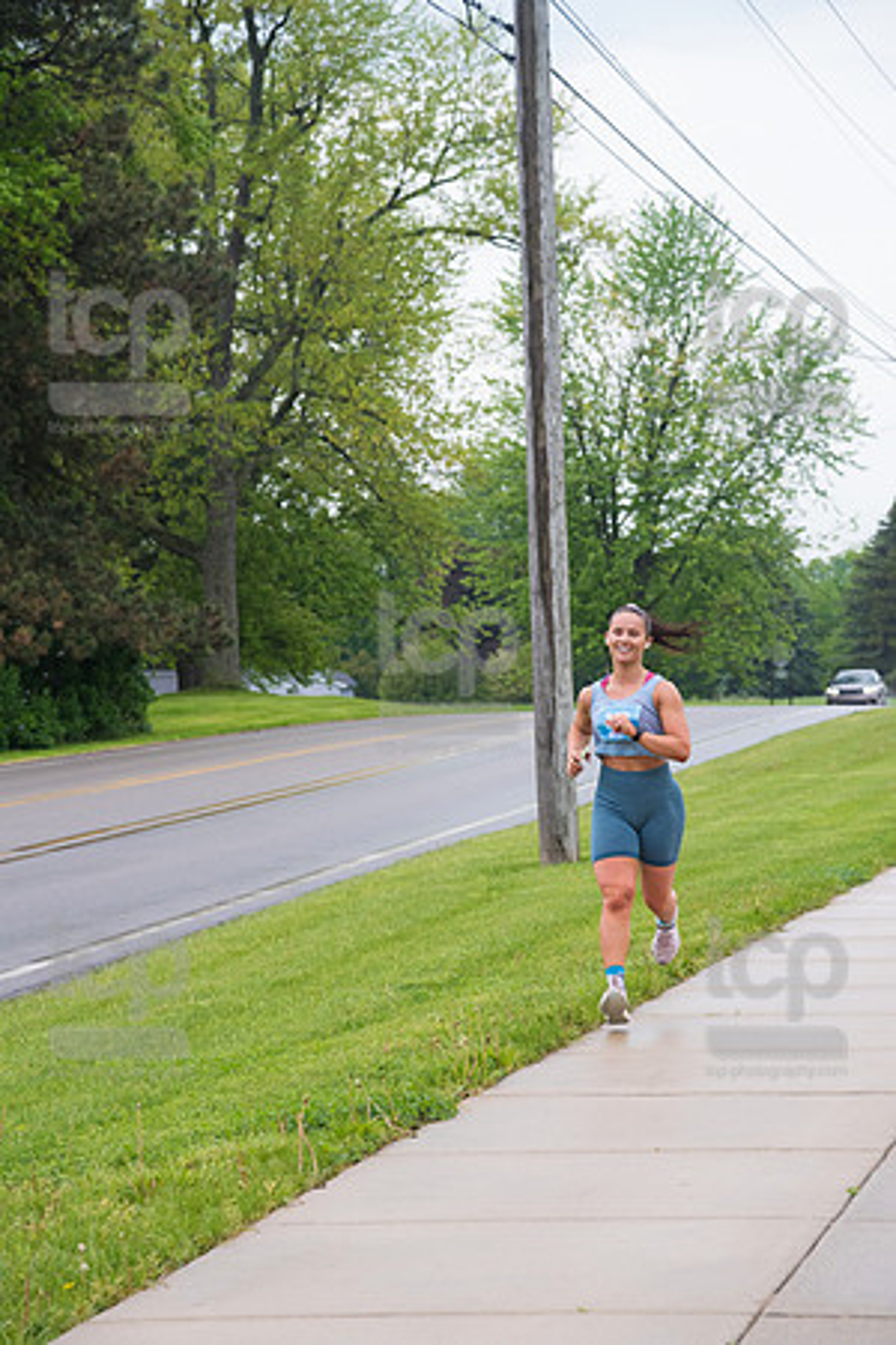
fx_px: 4480
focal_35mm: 120
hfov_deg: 11.4
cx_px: 448
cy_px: 672
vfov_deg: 17.1
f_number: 6.3
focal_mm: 120
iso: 1000
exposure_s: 1/640
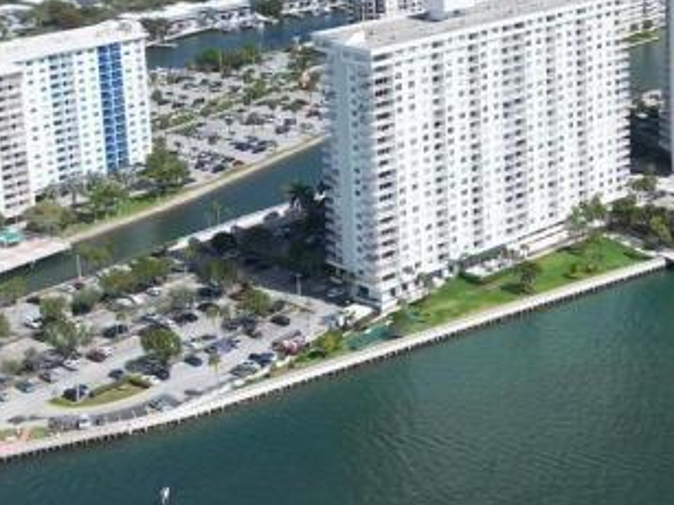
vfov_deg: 19.1
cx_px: 606
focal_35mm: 75
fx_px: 1460
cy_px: 13
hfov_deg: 25.2
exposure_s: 1/4000
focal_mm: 6.72
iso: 200
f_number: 1.7
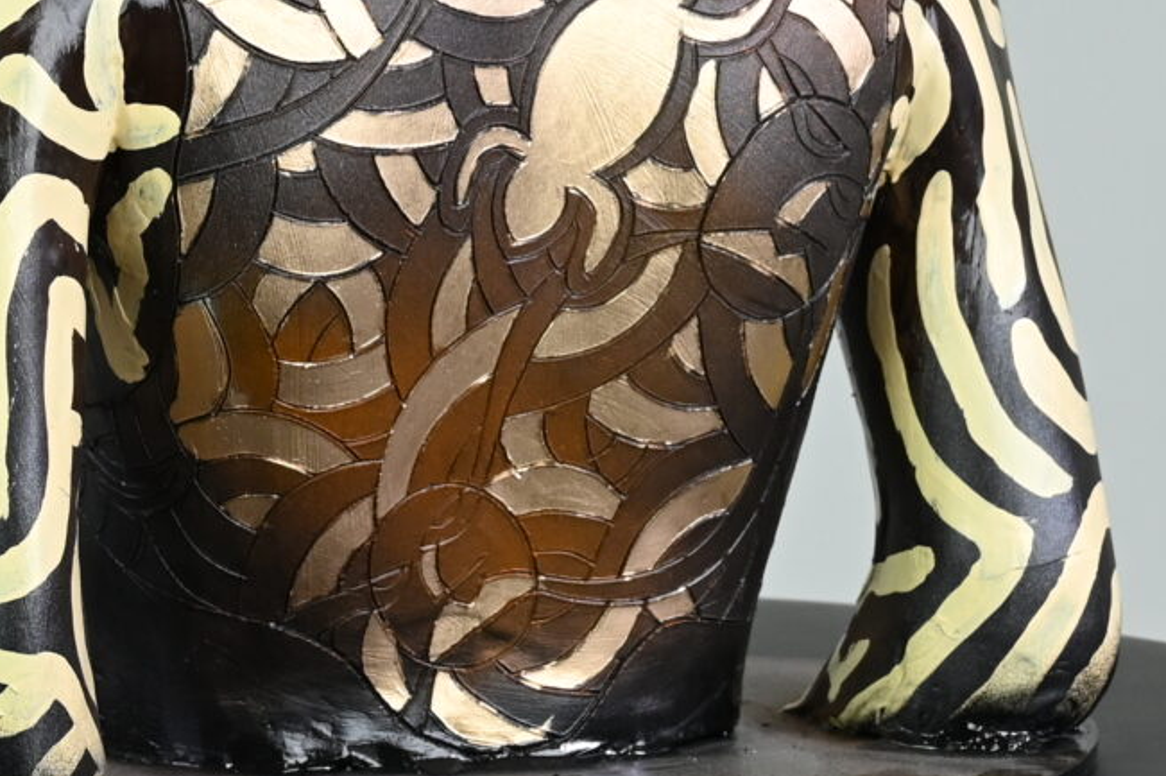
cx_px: 428
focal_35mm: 181
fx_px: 5858
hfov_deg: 11.4
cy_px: -280
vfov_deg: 7.5
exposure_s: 1/125
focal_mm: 46
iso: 1000
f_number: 5.6
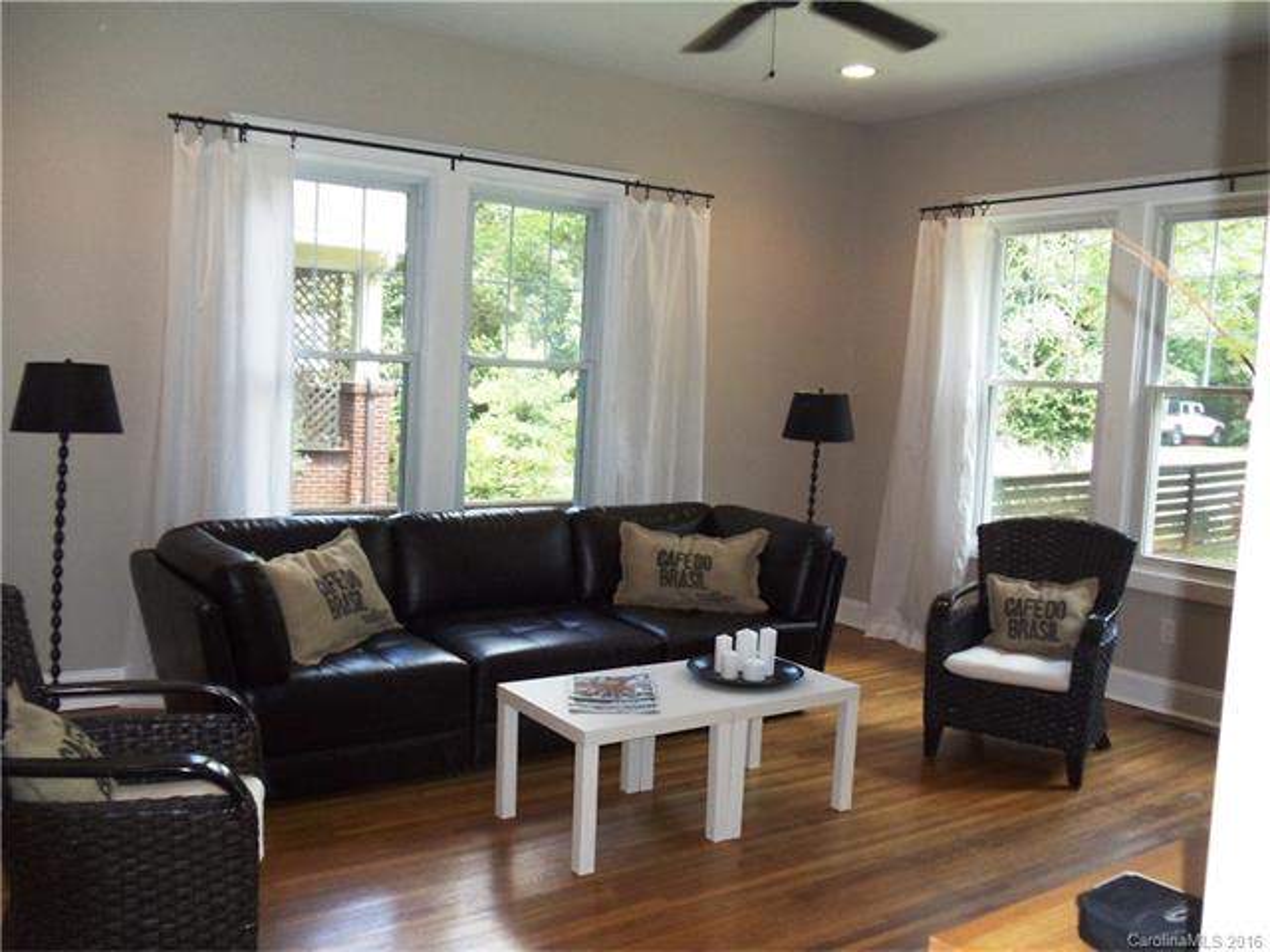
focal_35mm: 44
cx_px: 635
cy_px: 476
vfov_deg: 32.9
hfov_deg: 42.9
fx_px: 1614
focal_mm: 6
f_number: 3.5
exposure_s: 1/30
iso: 400
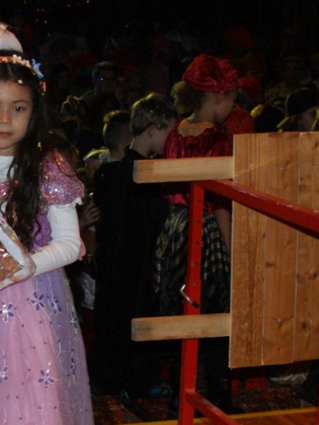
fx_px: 1253
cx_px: -68
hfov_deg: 14.1
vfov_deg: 19.2
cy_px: 252
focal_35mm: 102
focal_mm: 18
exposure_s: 1/60
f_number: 5.6
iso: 400
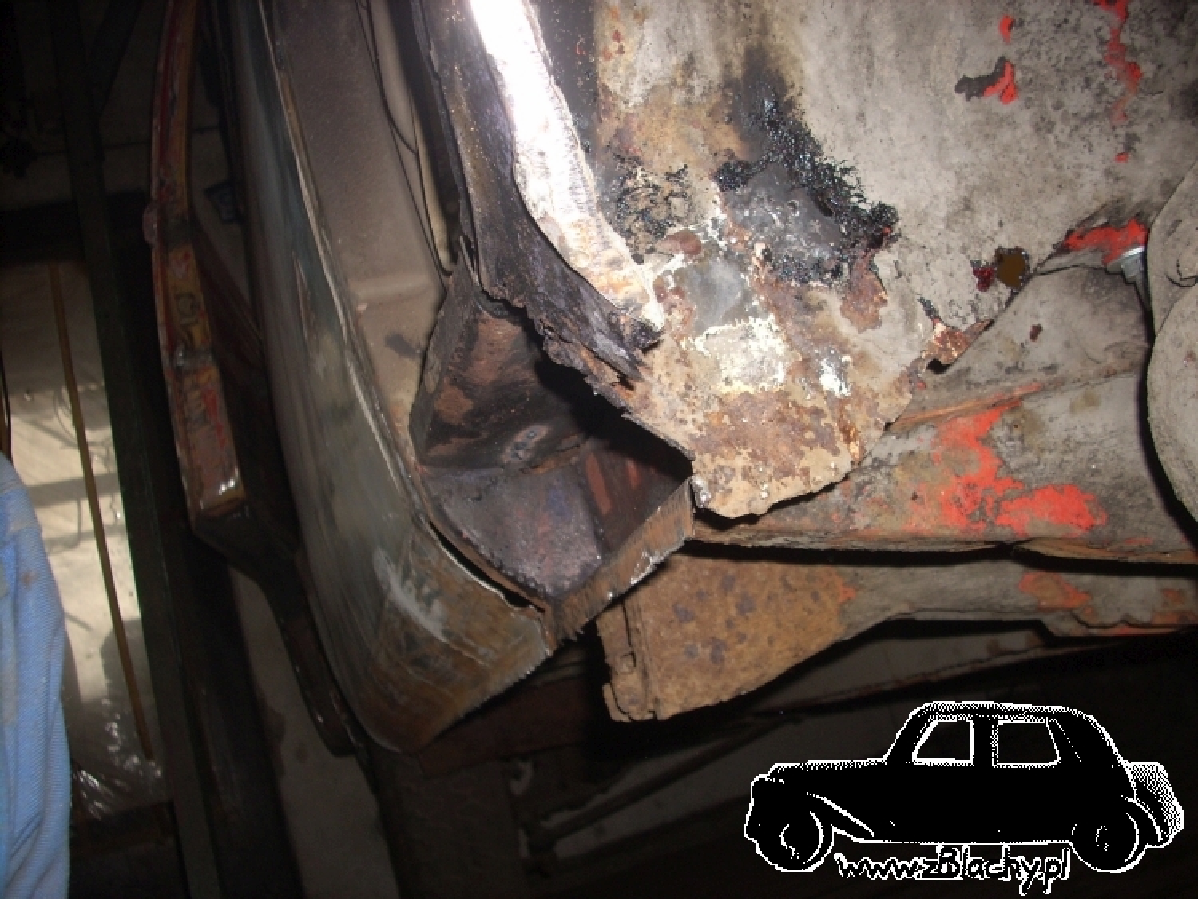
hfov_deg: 50.1
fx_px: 1281
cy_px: 450
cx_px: 599
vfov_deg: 38.7
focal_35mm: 37
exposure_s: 1/60
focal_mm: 6.2
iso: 64
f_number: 2.8
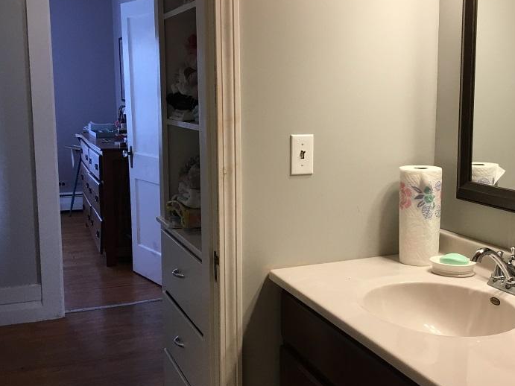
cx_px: 345
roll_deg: +0.1
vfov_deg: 33.6
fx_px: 640
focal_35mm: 43
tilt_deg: -7.3
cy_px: 180
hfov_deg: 43.2
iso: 40
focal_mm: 4.15
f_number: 2.2
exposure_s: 1/30
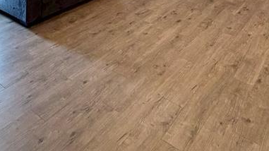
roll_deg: -1.0
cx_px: 112
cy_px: -97
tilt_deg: -2.8
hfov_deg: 49.2
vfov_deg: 21.9
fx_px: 292
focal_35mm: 41
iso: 320
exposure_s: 1/120
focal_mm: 2.22
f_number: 2.2
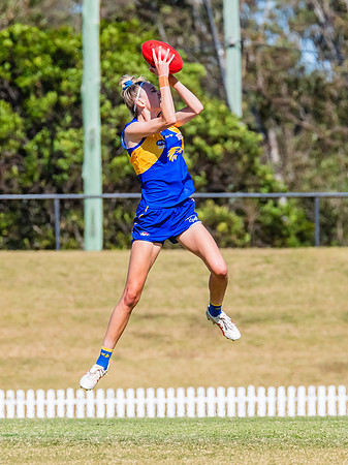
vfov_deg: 2.2
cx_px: 187
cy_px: 176
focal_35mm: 898
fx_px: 12055
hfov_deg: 1.7
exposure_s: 1/1600
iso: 800
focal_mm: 420
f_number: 10
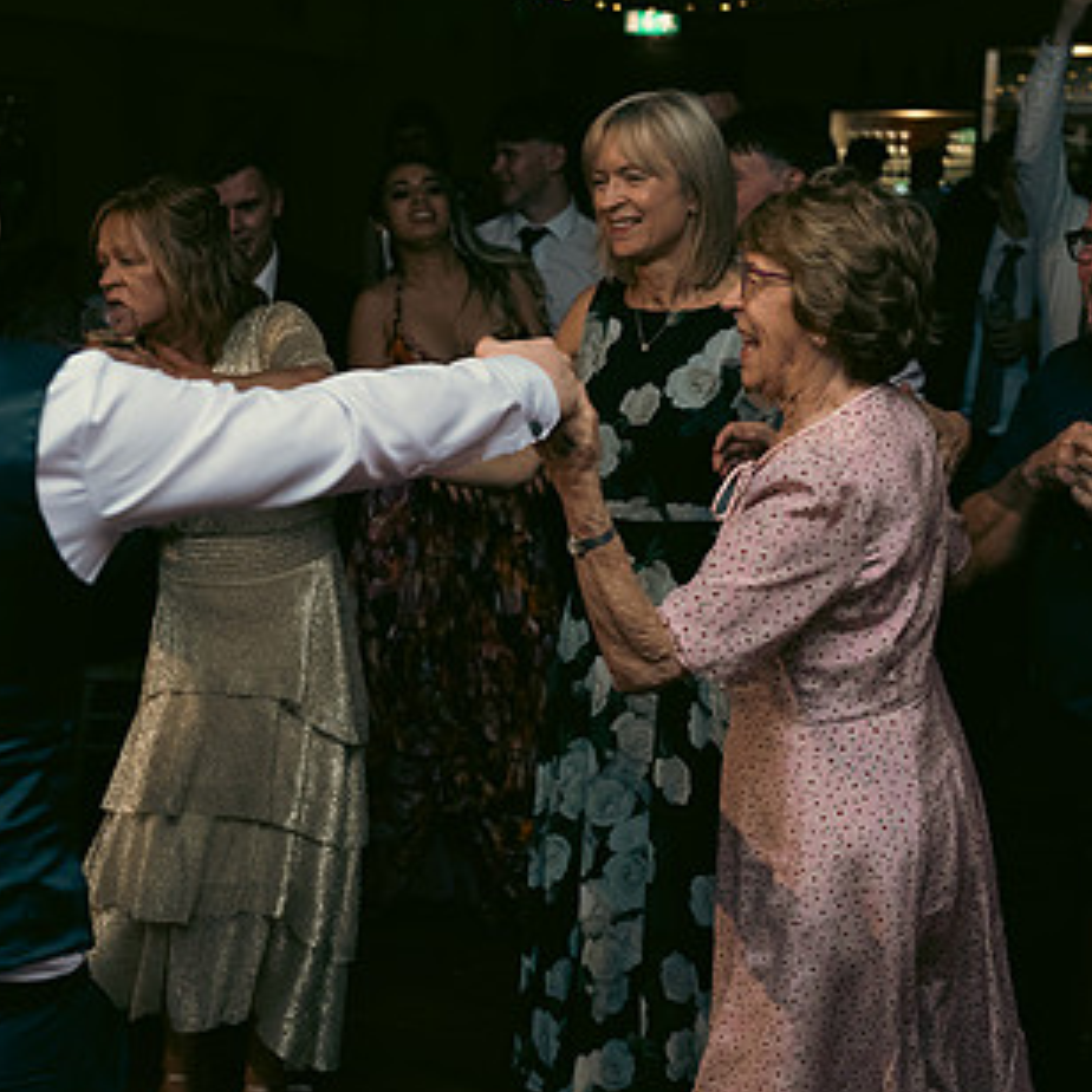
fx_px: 1999
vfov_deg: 30.5
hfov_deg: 30.5
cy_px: 441
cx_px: 433
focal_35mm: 56
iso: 800
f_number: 3.5
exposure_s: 1/160
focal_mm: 35
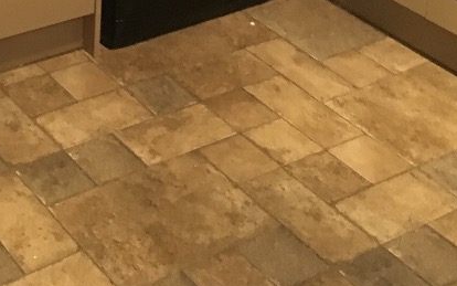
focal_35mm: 89
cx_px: 97
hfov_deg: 23.0
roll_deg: -3.0
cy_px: -193
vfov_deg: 13.5
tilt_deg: -15.8
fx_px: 1109
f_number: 2.2
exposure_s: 1/17
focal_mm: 4.15
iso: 200
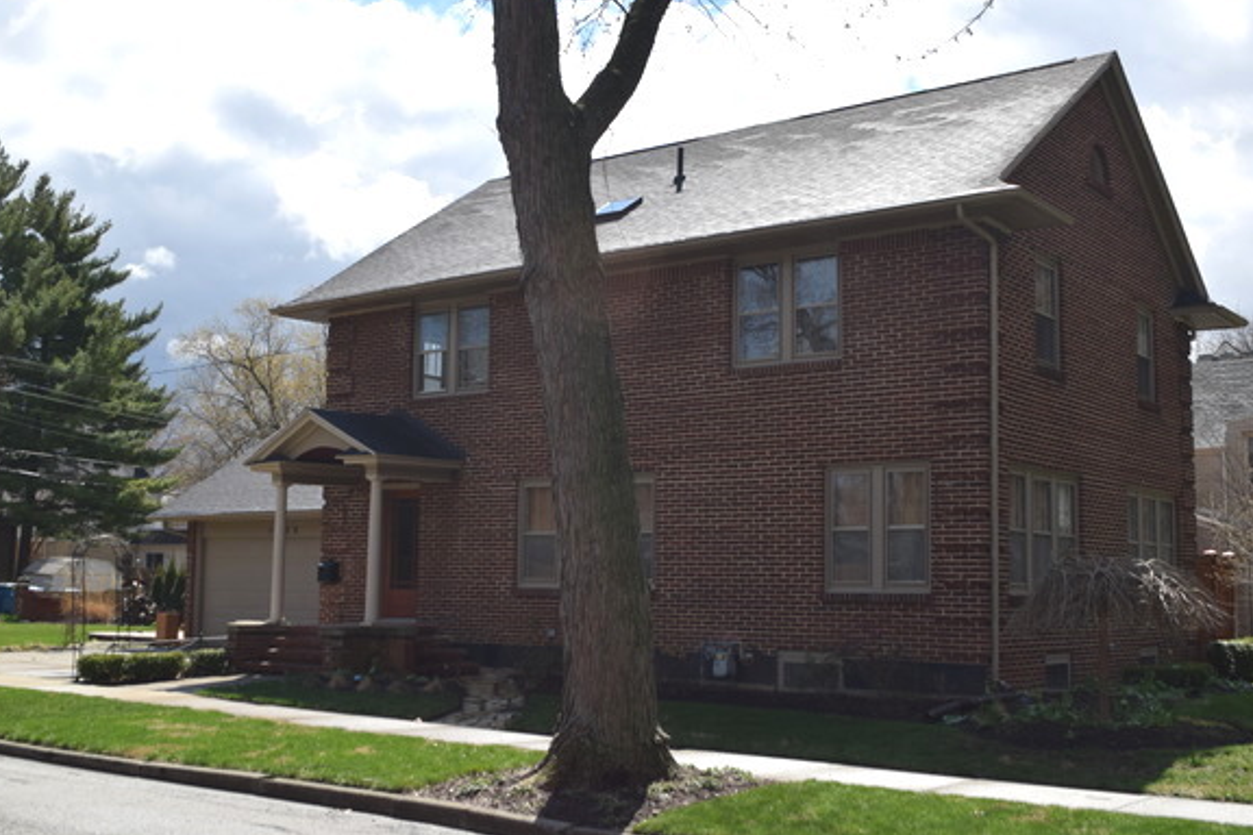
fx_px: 1392
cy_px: 414
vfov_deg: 33.4
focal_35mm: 40
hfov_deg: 48.4
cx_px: 598
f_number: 8
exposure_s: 1/250
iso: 200
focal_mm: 24
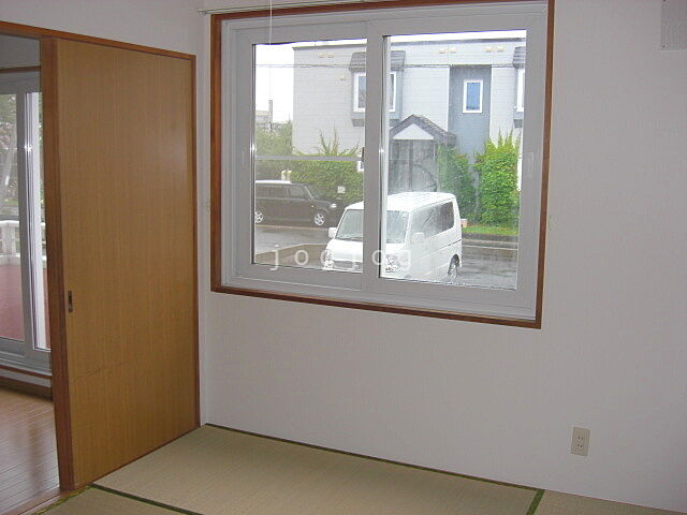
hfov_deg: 49.0
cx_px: 344
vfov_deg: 37.7
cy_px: 258
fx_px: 754
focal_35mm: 38
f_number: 2.8
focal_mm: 7.9
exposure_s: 1/80
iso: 80
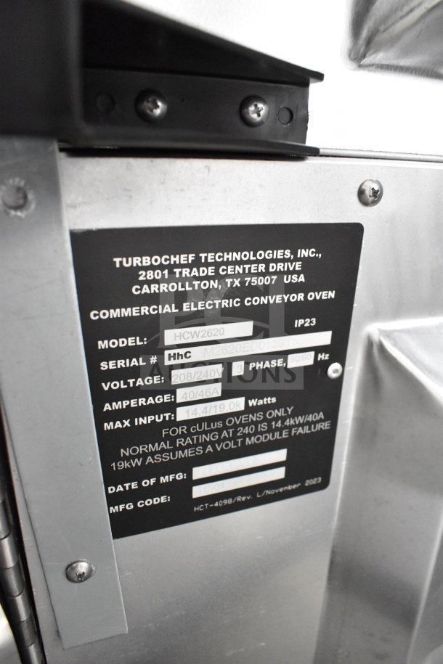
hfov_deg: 47.9
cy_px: 332
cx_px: 222
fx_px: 498
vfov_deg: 67.4
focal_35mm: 27
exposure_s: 1/125
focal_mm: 18
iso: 6400
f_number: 5.6
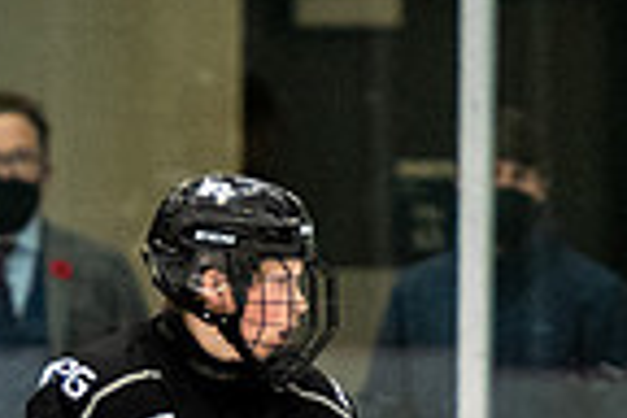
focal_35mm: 1309
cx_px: 212
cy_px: 646
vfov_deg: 1.1
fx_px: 22797
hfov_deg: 1.6
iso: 2000
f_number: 2.8
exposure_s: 1/640
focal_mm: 175
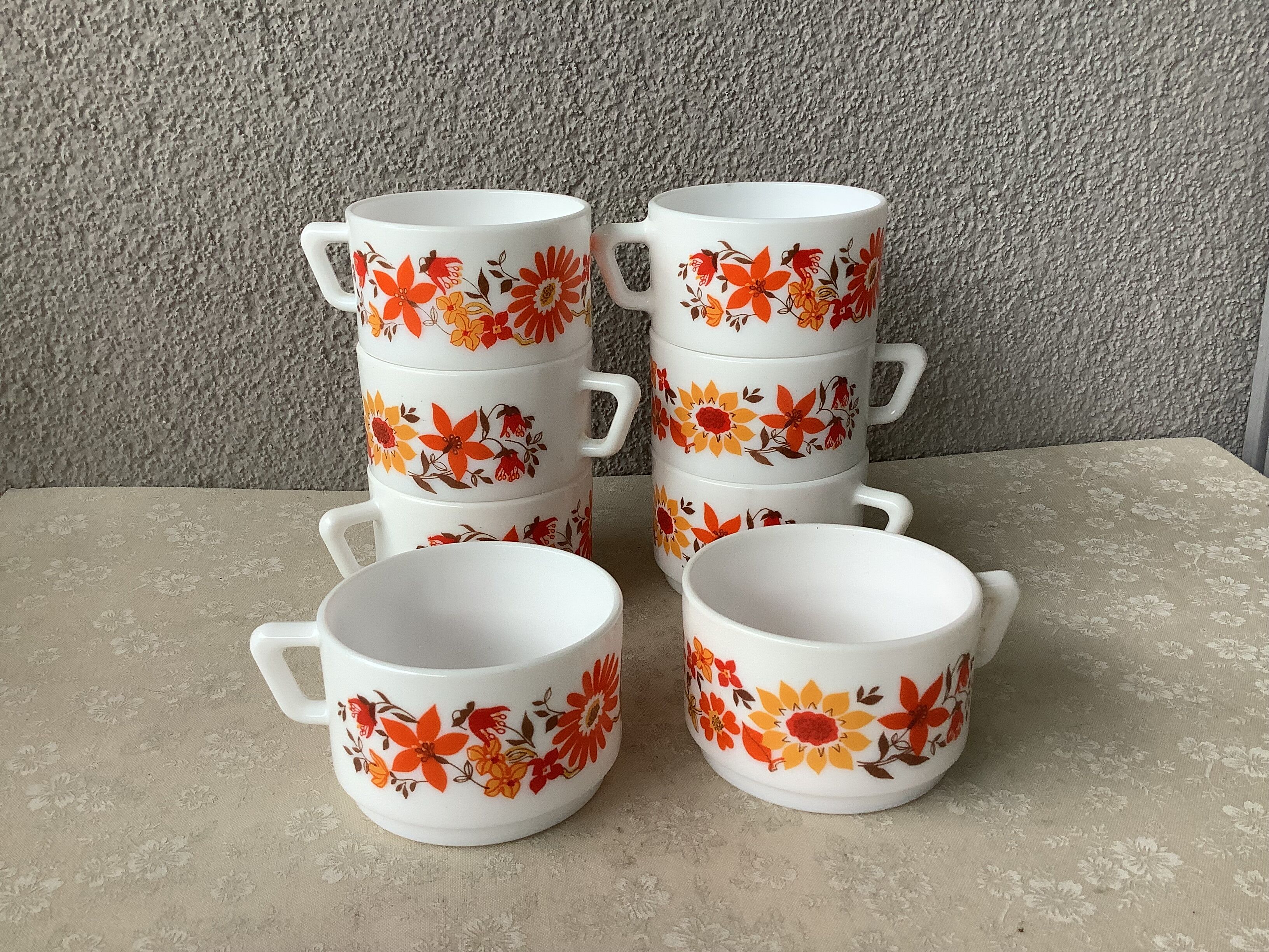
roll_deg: +1.1
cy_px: 476
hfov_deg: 58.4
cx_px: 634
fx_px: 1136
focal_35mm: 31
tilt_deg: -17.9
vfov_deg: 45.4
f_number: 2.4
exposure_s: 1/100
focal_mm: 3.3
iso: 50
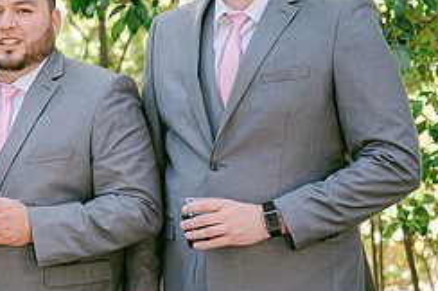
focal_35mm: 119
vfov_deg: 11.5
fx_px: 1446
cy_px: 142
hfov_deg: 16.7
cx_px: -45
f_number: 1.8
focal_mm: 50
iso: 250
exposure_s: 1/125
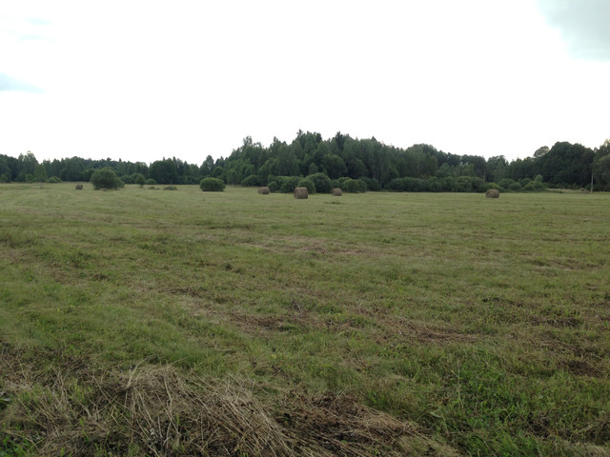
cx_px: 305
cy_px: 228
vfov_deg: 42.9
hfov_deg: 55.4
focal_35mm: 33
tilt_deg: -4.7
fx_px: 582
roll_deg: +1.8
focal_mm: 4.12
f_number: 2.4
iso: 50
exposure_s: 1/497
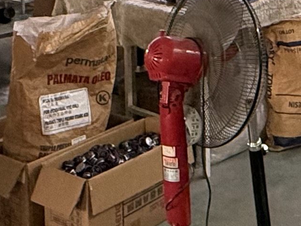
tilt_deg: +1.8
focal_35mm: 89
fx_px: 774
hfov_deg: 21.4
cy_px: -185
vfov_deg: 14.5
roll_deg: +1.7
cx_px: 286
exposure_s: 1/99
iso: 250
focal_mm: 2.22
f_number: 2.2
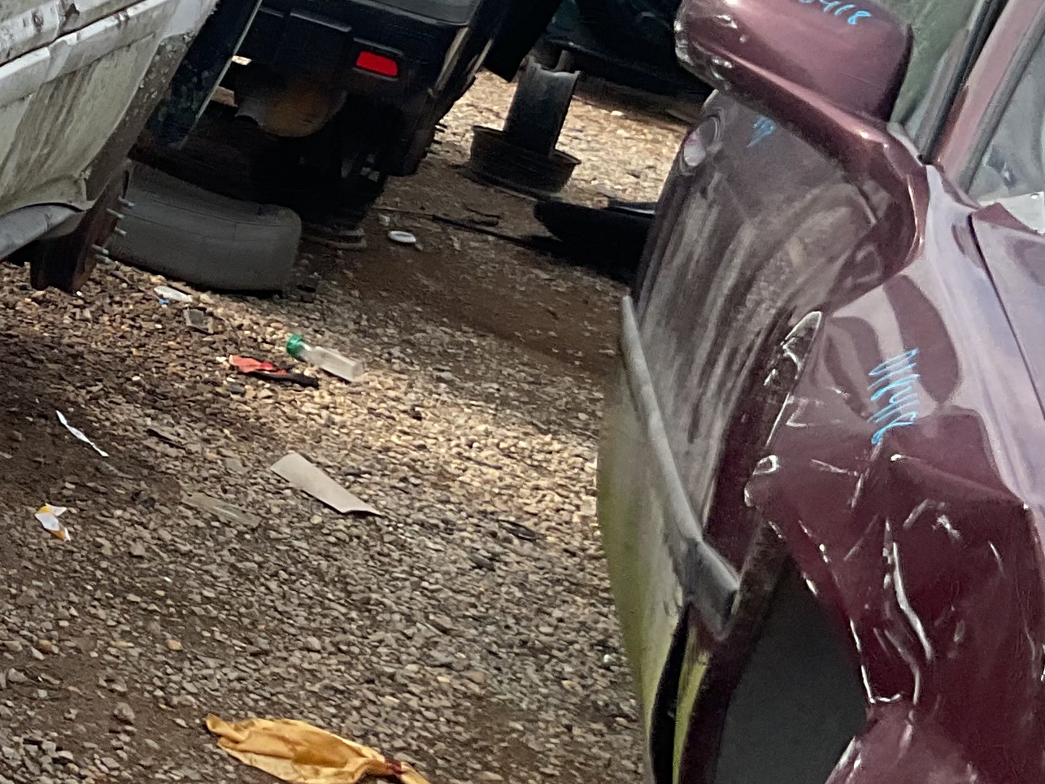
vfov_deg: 16.1
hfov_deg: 19.5
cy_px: 129
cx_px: -385
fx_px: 2747
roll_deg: -13.2
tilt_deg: -14.5
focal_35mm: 91
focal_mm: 3
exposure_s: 1/1076
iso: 16
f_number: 1.8
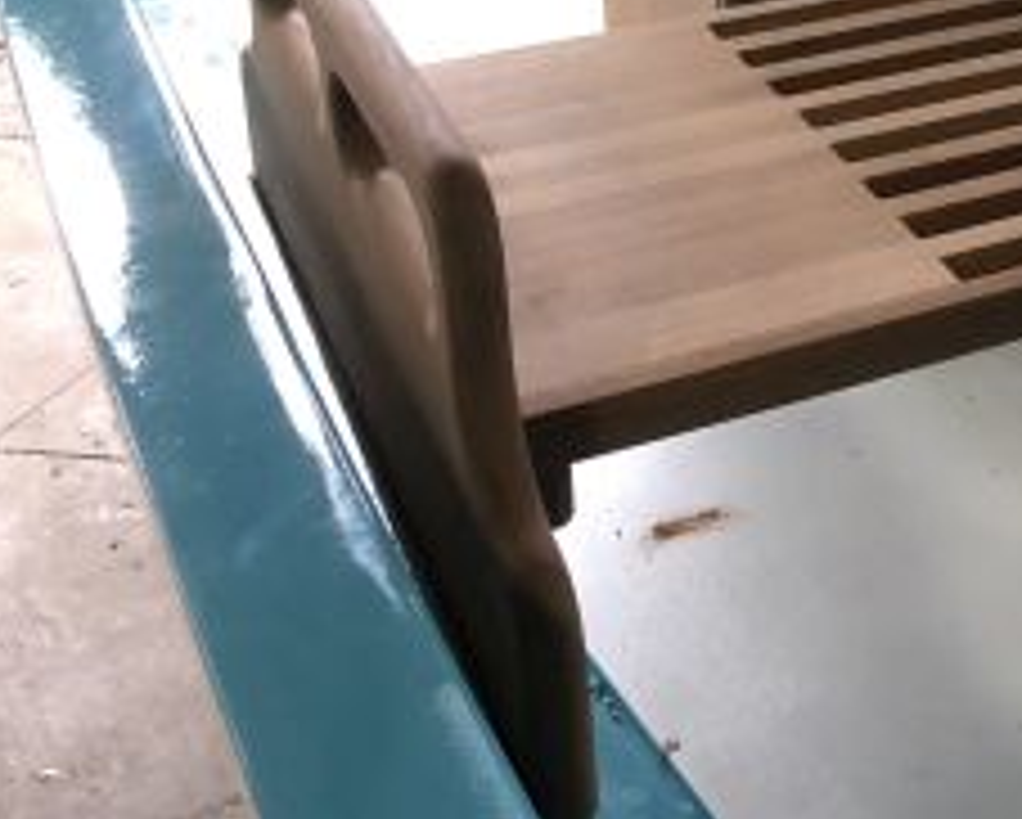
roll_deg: +0.7
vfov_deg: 19.0
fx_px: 2331
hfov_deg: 22.1
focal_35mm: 77
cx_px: 1342
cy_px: -108
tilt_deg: -17.1
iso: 50
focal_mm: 3.99
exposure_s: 1/15
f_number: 1.8
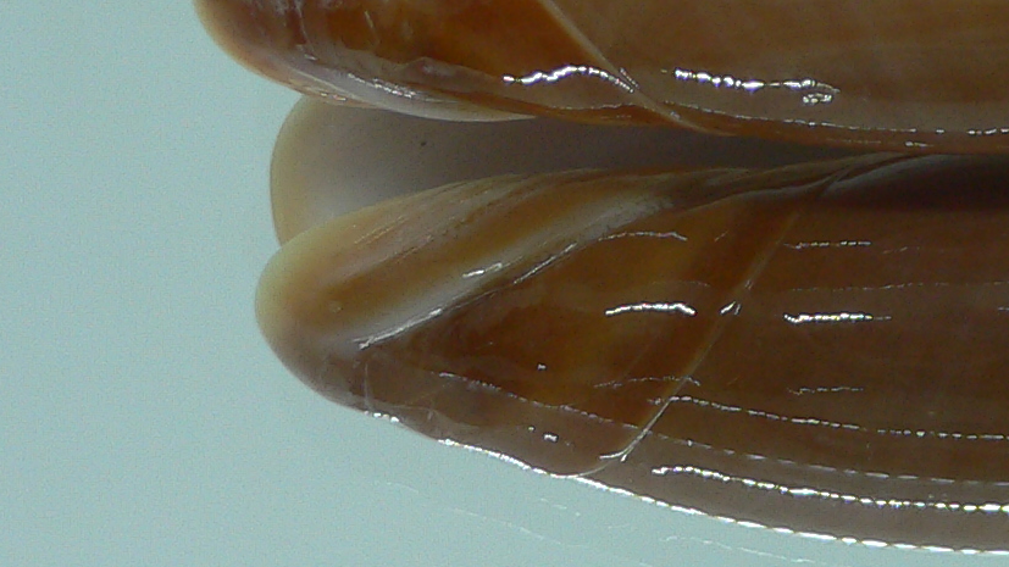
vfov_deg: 12.9
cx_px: 959
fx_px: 2488
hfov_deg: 22.2
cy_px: 15
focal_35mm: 93
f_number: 2.8
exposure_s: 1/60
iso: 80
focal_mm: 4.6
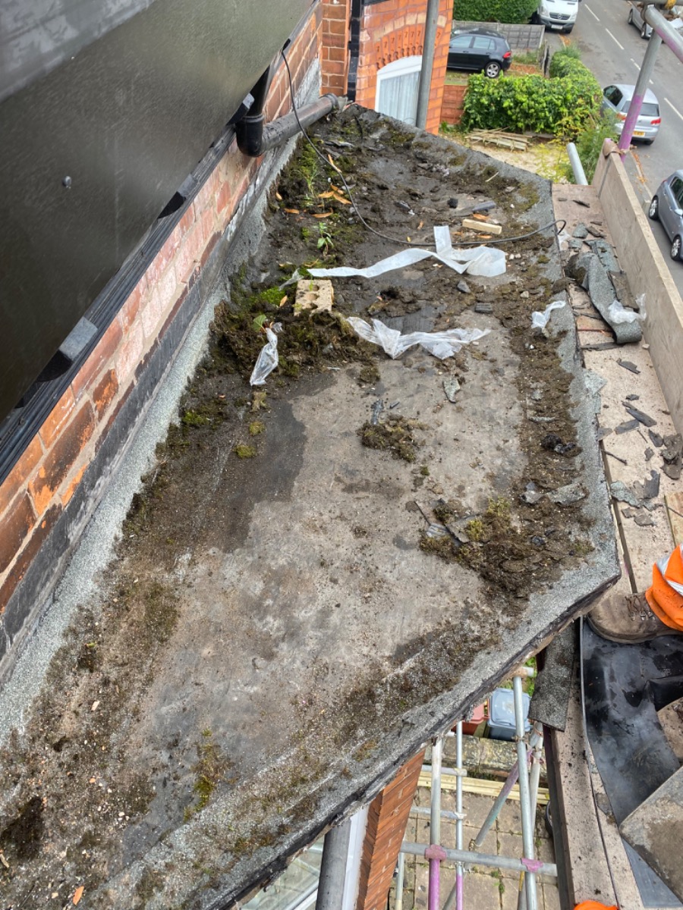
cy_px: 455
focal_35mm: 26
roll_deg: -2.8
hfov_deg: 53.1
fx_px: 684
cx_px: 342
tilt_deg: -43.8
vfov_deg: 67.3
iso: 40
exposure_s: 1/122
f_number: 1.8
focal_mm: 4.25
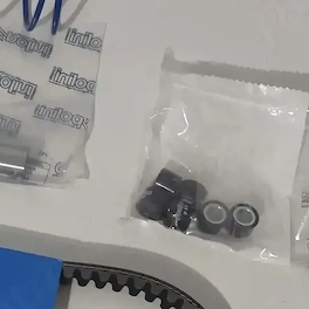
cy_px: 261
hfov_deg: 21.3
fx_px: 778
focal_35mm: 77
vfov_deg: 22.1
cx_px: -36
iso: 1000
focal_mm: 6.19
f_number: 1.65
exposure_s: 1/50
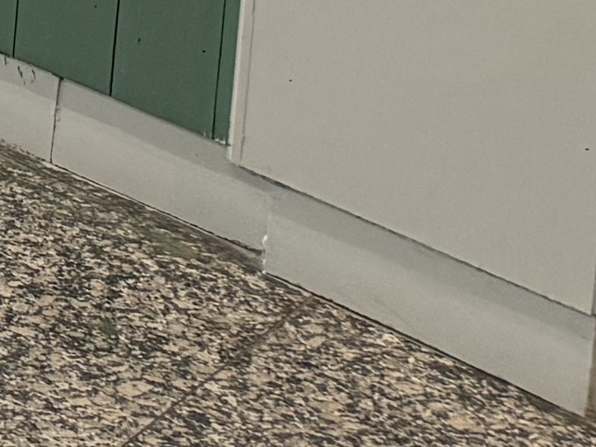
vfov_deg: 7.1
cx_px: -1028
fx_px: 2979
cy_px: -1127
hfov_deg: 9.6
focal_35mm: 173
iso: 125
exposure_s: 1/100
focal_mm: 6.76
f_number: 1.78
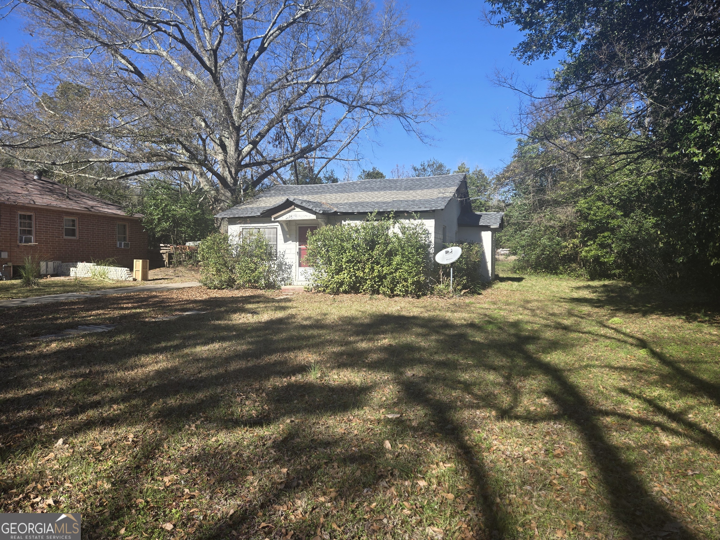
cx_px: 360
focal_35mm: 23
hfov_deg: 73.9
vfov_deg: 58.9
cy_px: 270
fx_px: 478
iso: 25
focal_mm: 5.4
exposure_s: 1/939
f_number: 1.8
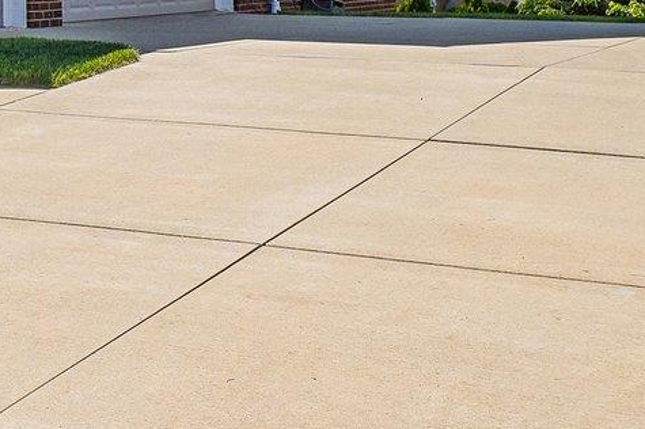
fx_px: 1507
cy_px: -10
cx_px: -202
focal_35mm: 84
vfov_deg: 15.9
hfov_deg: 21.7
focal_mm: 13
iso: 100
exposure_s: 1/350
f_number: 8
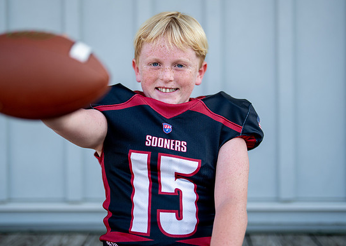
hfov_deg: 31.2
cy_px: 113
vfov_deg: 22.5
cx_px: 169
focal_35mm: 63
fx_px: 619
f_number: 1.2
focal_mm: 50
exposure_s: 1/2000
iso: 100
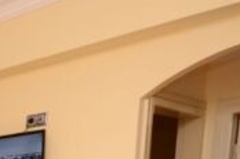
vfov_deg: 16.4
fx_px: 459
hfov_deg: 21.6
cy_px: 288
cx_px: -167
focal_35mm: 69
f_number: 5.6
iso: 200
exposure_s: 1/60
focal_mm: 10
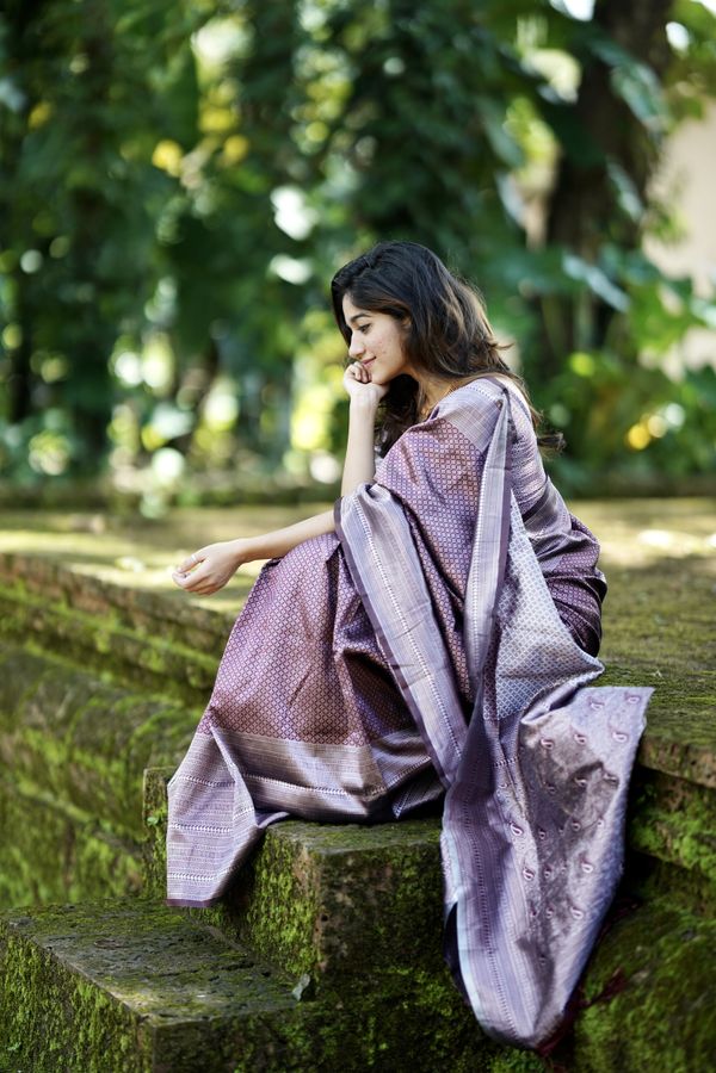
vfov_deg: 23.9
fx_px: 2536
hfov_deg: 16.1
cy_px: 536
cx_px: 358
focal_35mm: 85
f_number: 1.4
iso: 400
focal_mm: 85
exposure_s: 1/2000
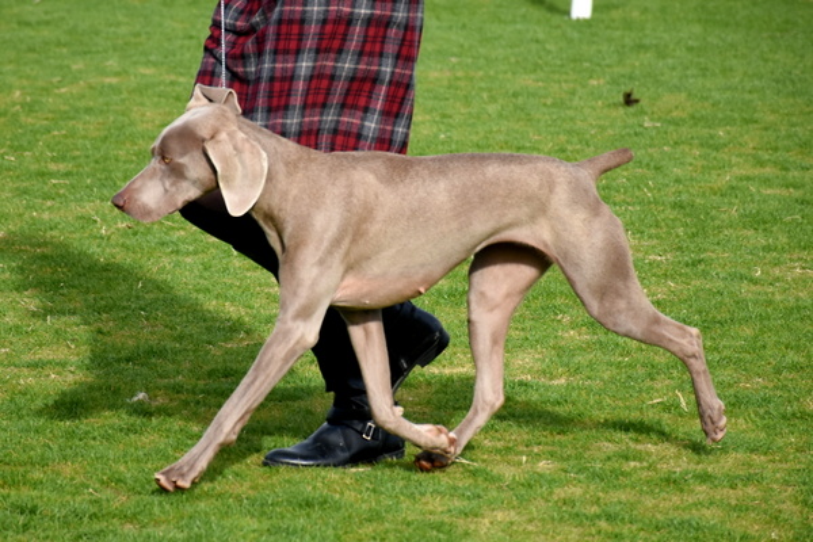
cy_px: 271
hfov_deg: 9.8
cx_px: 406
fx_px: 4742
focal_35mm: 210
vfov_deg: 6.5
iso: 500
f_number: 5.6
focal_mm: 140
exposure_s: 1/1250
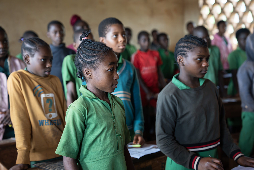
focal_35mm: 61
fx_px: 430
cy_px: 85
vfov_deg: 22.3
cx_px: 127
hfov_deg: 32.9
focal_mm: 61
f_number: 2.8
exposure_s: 1/200
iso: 1250
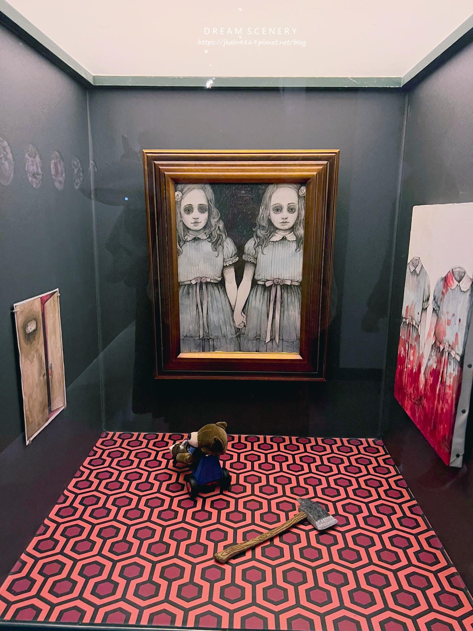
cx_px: 236
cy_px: 316
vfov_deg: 67.3
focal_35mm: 26
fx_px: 474
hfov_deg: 53.1
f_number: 1.5
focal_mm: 5.7
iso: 640
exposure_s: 1/29
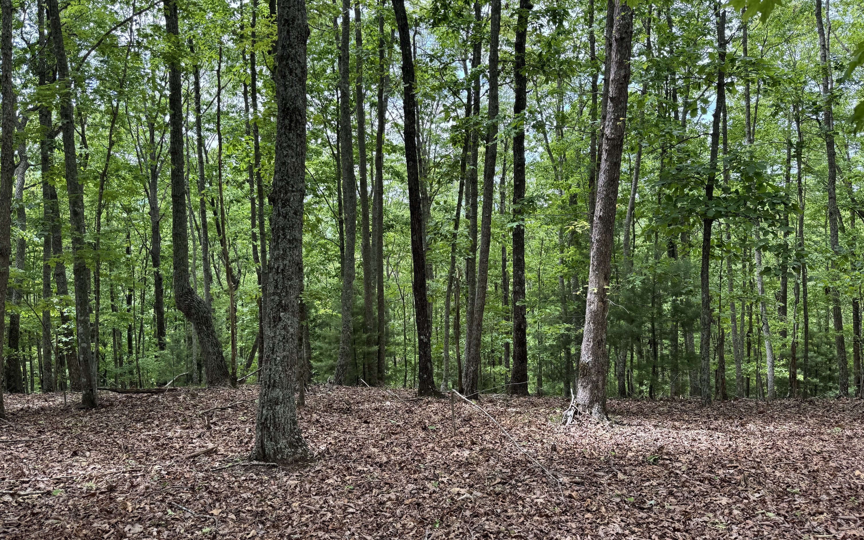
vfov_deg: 47.6
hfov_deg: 70.4
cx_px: 427
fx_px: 612
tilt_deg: -5.0
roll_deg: +0.7
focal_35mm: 26
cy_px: 271
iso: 80
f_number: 1.78
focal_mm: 6.76
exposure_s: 1/394
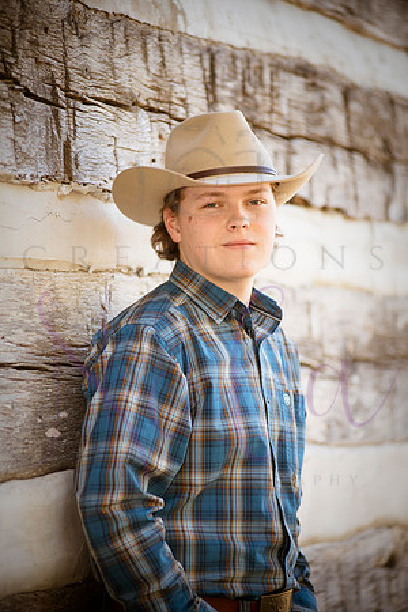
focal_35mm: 170
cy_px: 306
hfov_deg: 8.1
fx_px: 2890
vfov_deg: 12.1
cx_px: 204
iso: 800
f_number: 3.5
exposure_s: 1/500
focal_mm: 170
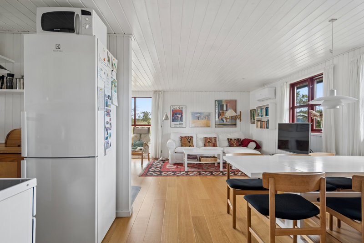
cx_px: 182
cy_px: 122
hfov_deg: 86.9
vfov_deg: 64.5
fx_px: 192
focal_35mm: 19
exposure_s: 1/50
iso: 400
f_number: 5
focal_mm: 19
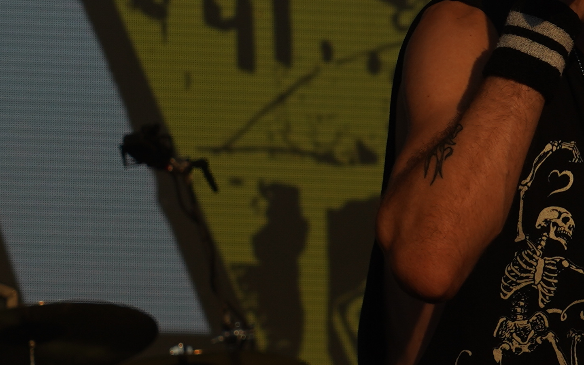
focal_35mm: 284
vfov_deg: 4.6
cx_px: 545
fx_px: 4520
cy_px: 94
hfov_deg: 7.4
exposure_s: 1/800
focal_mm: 67
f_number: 8
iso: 100
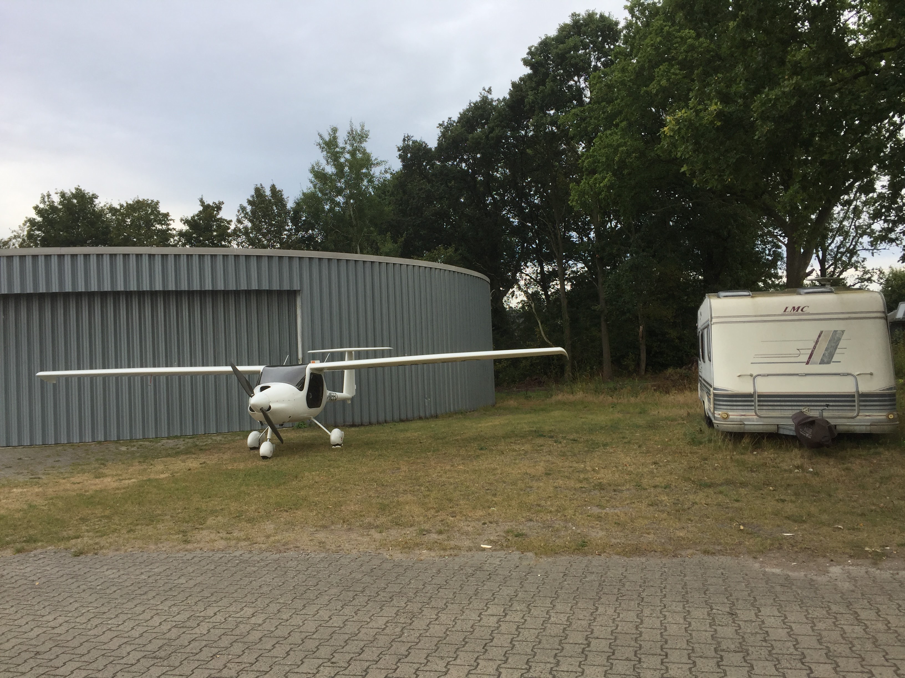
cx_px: 452
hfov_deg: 61.7
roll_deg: +2.5
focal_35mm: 29
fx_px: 758
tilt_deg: +0.4
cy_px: 339
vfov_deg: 48.2
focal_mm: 4.15
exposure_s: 1/222
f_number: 2.2
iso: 32
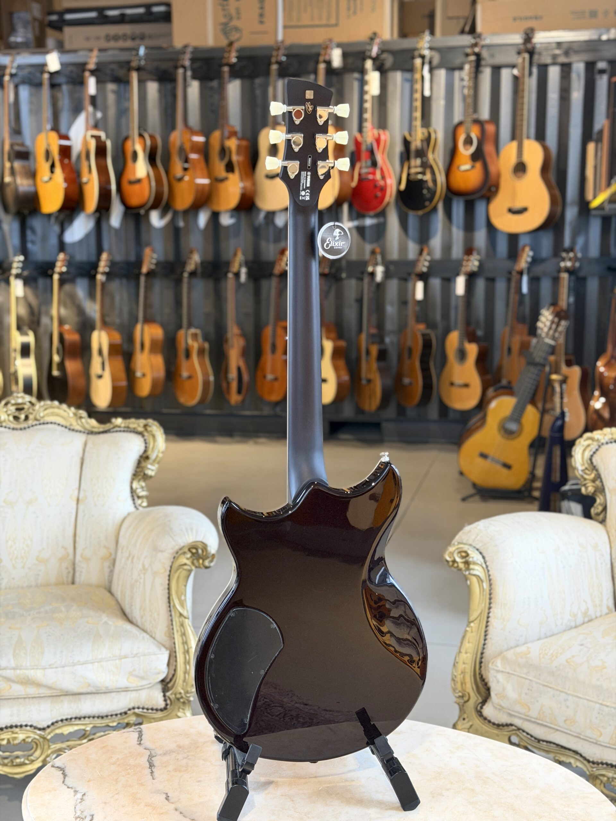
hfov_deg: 30.3
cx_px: 308
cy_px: 410
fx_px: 1139
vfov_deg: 39.7
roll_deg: +0.6
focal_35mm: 48
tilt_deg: -8.6
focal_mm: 6.76
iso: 250
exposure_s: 1/33
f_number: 1.78
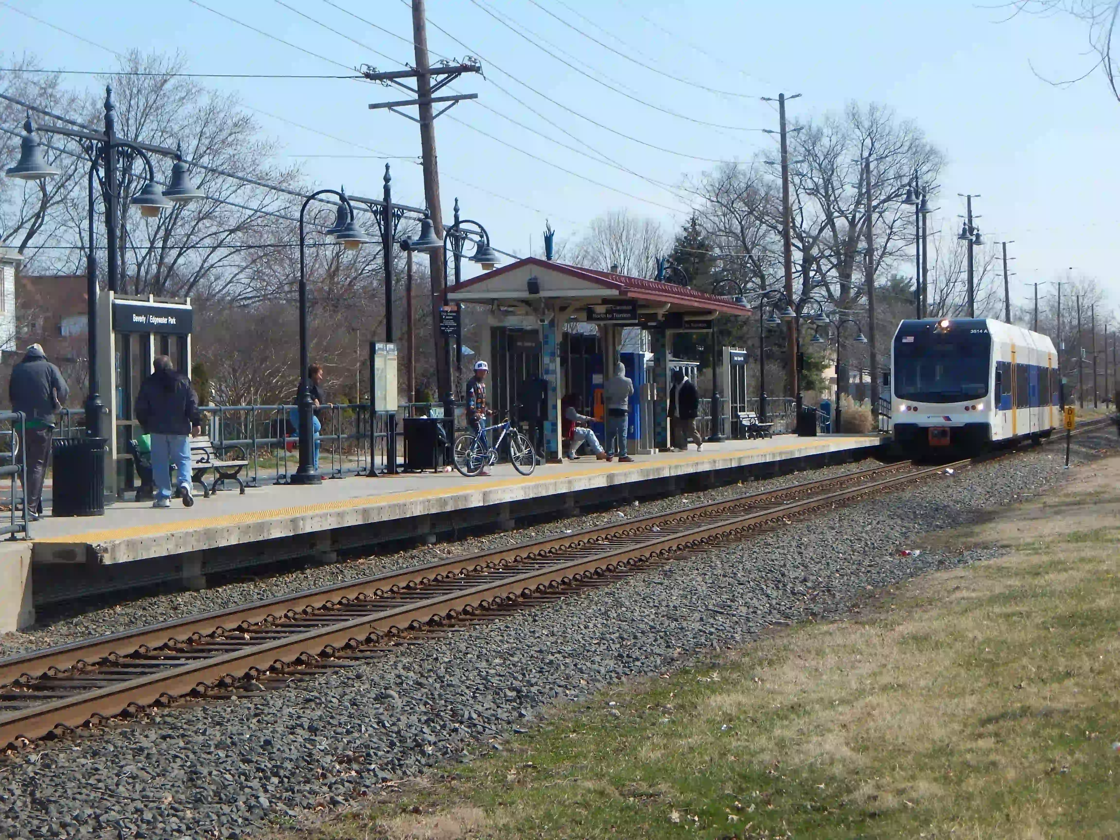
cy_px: 420
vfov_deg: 17.4
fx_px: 2750
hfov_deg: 23.0
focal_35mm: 85
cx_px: 560
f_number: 4.3
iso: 125
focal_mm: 15.3
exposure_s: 1/800
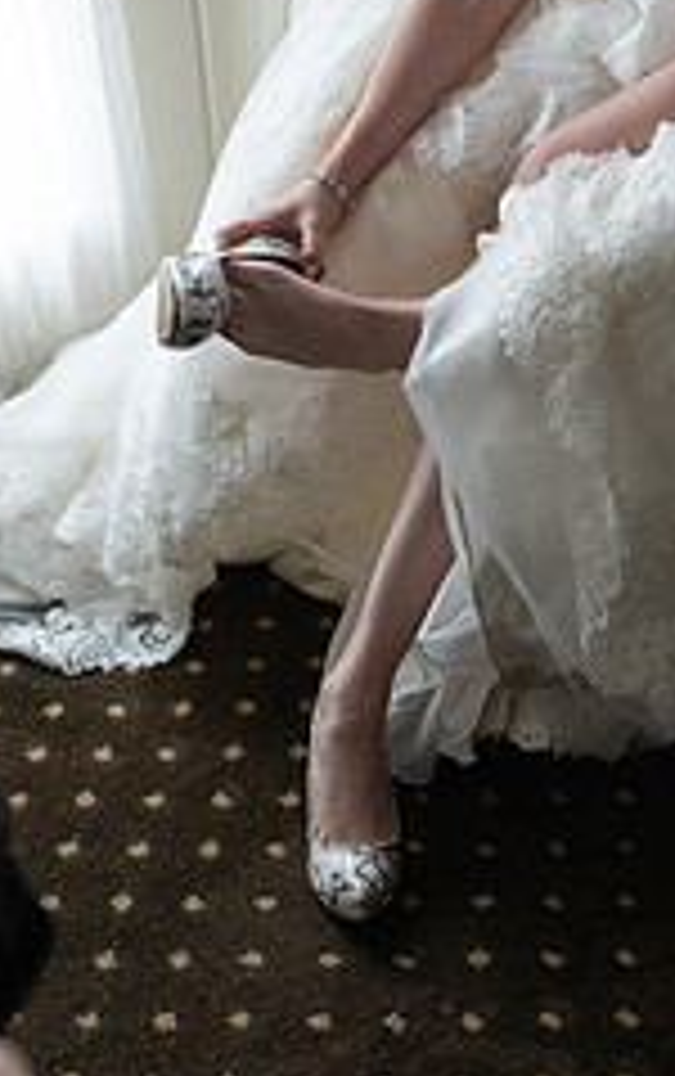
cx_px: 562
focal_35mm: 69
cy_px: 153
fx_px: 2025
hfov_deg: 18.7
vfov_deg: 28.8
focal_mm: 36
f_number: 2.8
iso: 4000
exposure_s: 1/2500
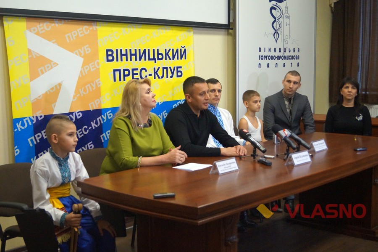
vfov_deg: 25.7
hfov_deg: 37.9
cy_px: 126
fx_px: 551
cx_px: 189
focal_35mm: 52
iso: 3200
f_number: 4.5
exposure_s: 1/125
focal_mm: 35
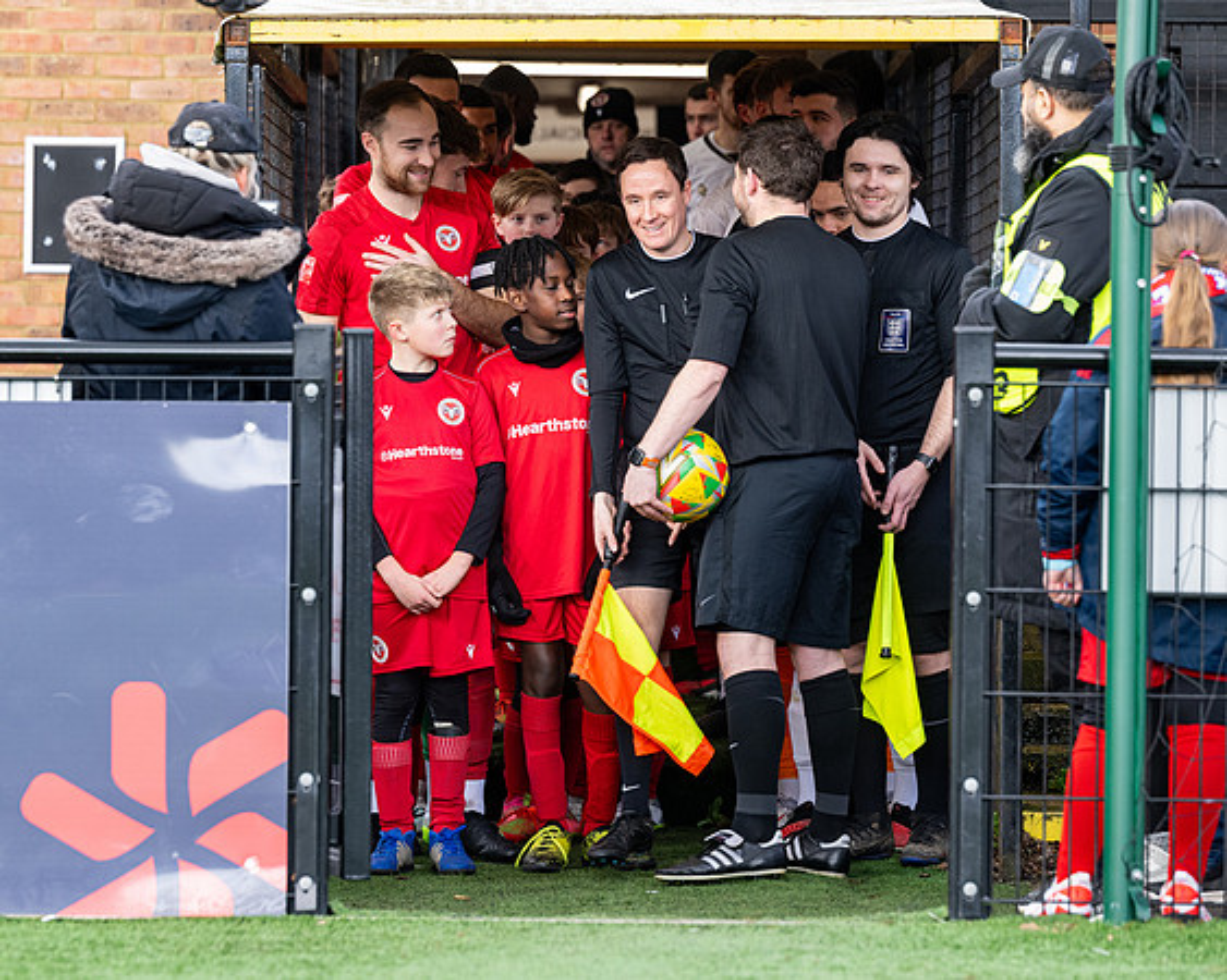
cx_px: 522
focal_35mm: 192
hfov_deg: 10.1
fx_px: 6965
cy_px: 443
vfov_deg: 8.1
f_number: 4
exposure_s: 1/400
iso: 800
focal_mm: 150
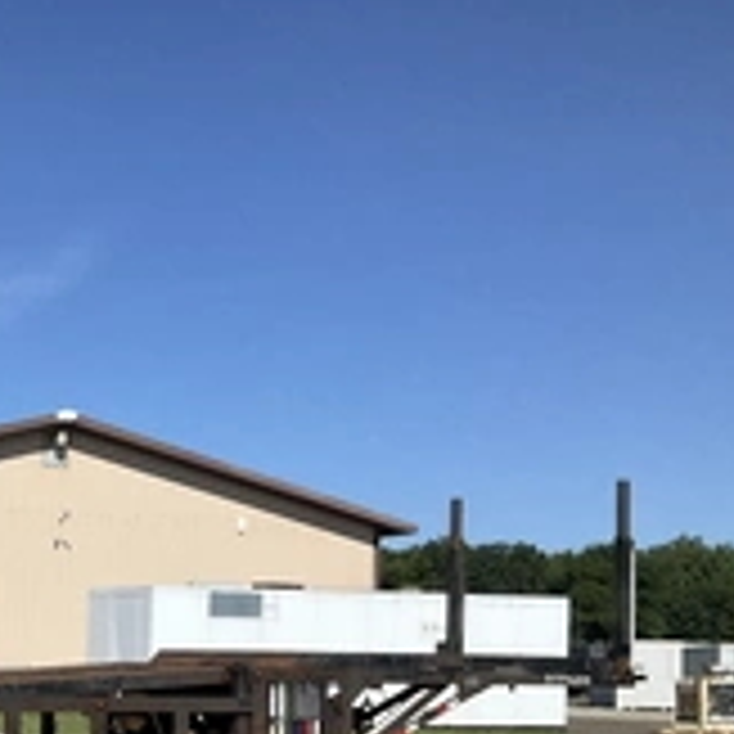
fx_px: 1511
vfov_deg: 26.4
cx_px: -140
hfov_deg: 24.8
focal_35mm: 63
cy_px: 666
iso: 25
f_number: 1.8
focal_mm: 3
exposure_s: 1/2427
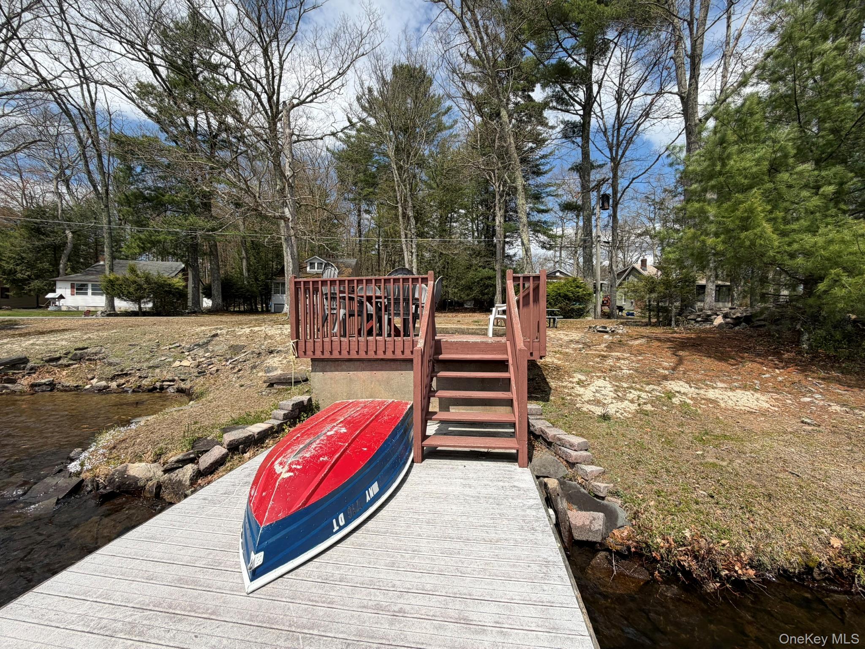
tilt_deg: -0.5
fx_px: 350
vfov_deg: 85.7
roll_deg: -0.1
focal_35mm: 14
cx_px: 432
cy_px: 324
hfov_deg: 102.1
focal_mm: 2.22
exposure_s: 1/799
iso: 20
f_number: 2.2
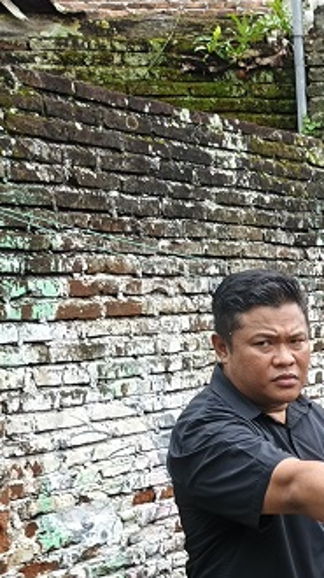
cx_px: 576
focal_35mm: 76
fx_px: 1164
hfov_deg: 14.1
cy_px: 611
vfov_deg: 26.1
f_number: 1.8
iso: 50
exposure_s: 1/148
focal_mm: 5.56
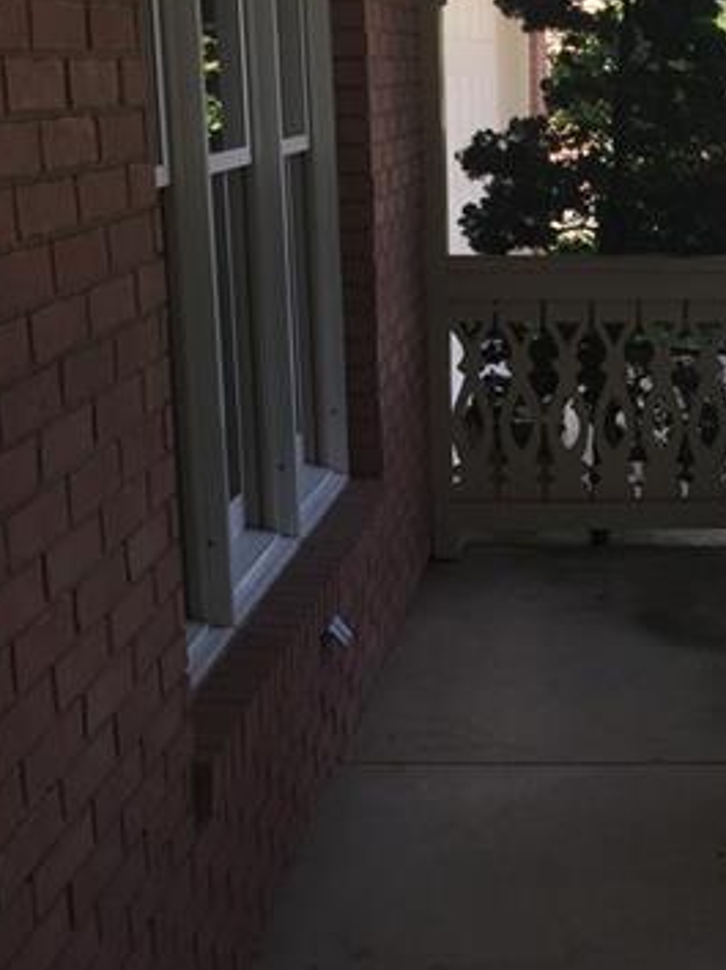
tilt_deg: -13.0
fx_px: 1764
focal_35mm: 63
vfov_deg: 30.7
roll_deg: -0.7
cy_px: 493
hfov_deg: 22.2
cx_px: 756
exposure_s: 1/377
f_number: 2.2
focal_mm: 4.15
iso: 32
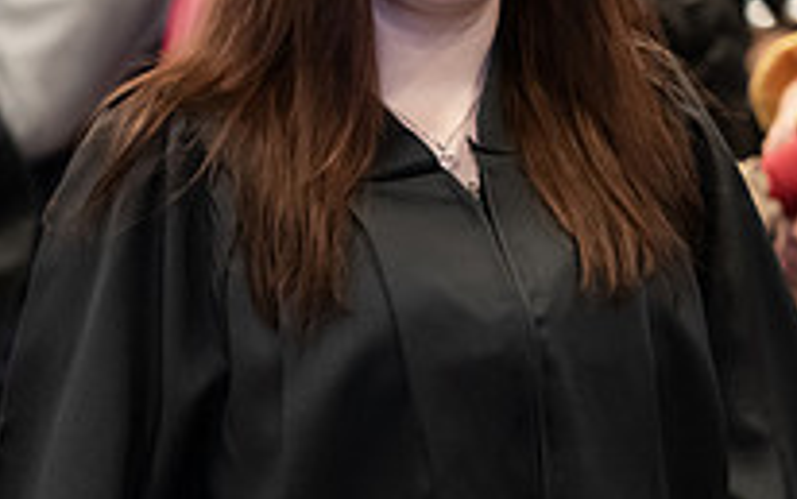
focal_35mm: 322
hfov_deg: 6.5
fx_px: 6998
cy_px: -6
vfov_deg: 4.1
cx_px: 561
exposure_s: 1/200
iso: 2000
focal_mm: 112
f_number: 3.2
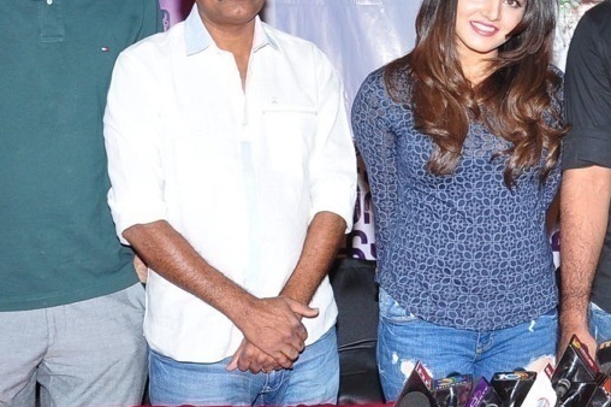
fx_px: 1442
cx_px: 622
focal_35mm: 85
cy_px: 93
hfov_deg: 22.9
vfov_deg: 16.0
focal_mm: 24
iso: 500
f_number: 5.6
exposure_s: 1/125
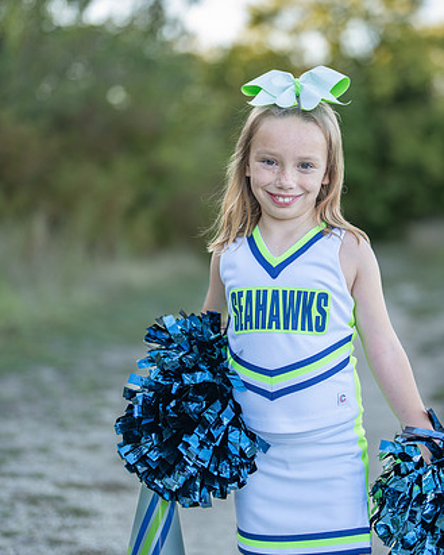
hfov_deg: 20.4
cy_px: 268
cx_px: 305
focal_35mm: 75
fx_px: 1231
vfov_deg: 25.4
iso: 100
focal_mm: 50
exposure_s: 1/800
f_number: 1.2
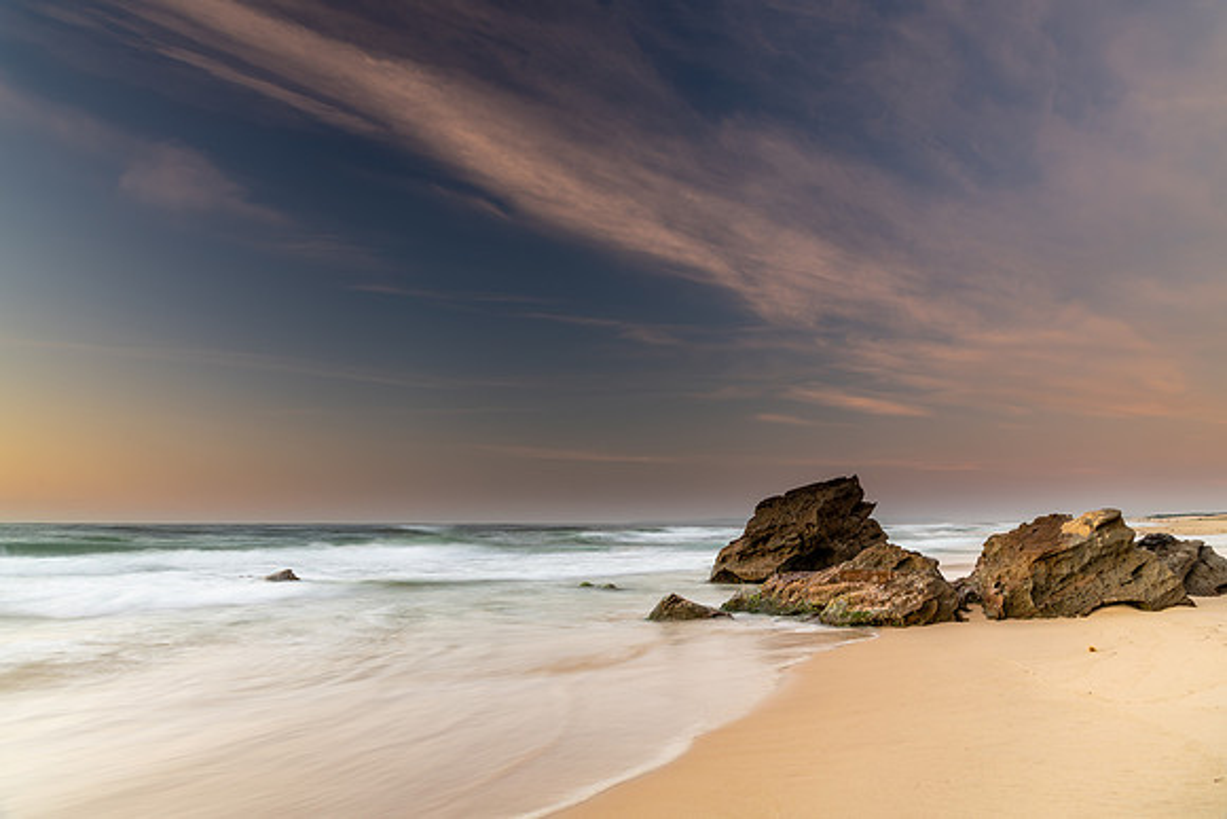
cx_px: 614
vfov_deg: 52.9
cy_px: 410
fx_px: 823
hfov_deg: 73.4
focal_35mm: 24
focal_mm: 24
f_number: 8
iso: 31
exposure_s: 1.6
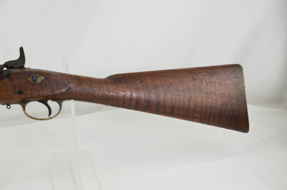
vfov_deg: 22.5
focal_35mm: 60
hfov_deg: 33.5
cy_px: 95
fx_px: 477
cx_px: 144
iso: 250
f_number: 5.6
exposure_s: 1/125
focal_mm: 40
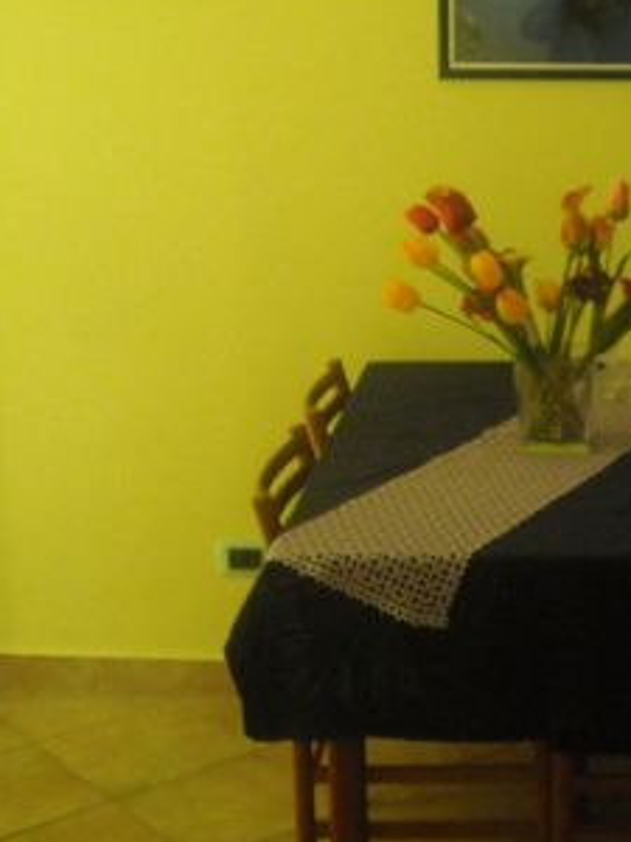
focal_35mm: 70
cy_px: 244
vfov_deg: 27.5
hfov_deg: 20.5
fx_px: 1701
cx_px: 595
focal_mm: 5.7
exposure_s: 1/60
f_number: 2.8
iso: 351
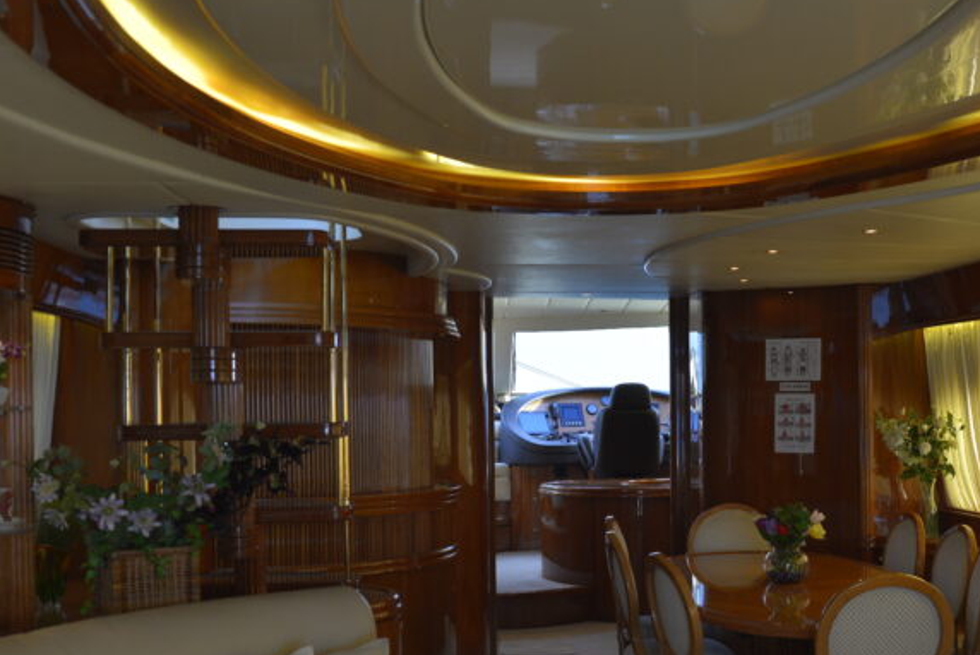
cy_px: 430
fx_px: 1280
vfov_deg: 28.5
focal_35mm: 47
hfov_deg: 41.6
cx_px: 601
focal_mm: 35
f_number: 5.6
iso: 500
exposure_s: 1/100
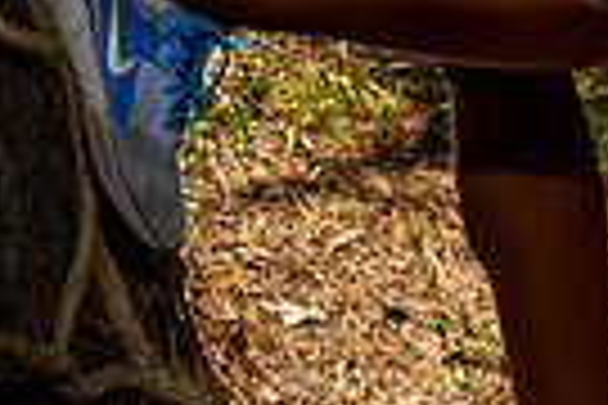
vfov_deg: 8.3
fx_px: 2584
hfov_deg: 13.4
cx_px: 203
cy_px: -540
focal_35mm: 153
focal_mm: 46
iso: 100
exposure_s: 1/125
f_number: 10
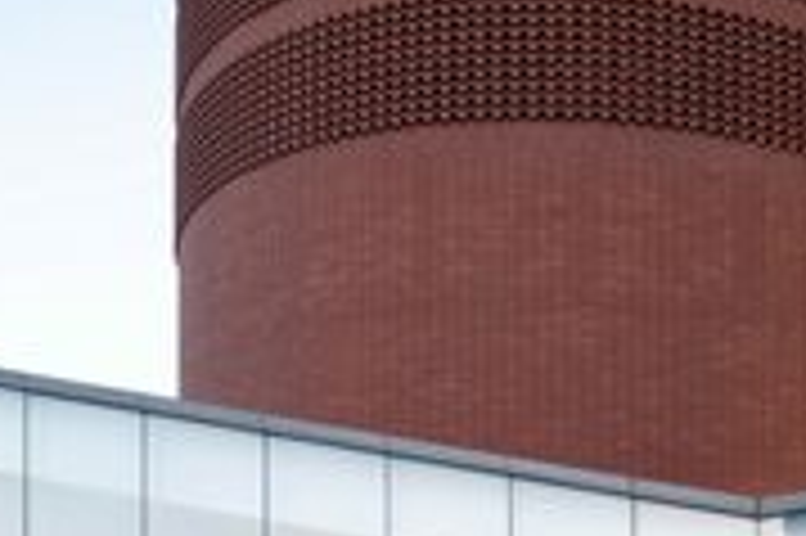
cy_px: 565
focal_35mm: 59
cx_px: 383
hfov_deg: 34.0
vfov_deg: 21.9
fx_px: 1320
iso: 400
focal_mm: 24
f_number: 9
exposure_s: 1/15
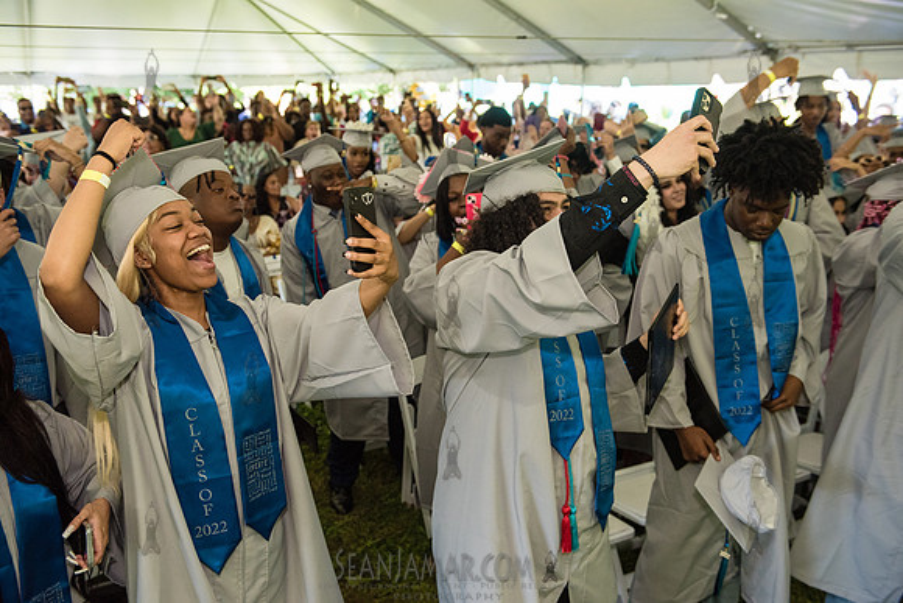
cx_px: 452
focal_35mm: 34
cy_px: 302
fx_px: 853
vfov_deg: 38.9
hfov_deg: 55.8
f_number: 4
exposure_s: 1/800
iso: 2500
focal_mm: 34
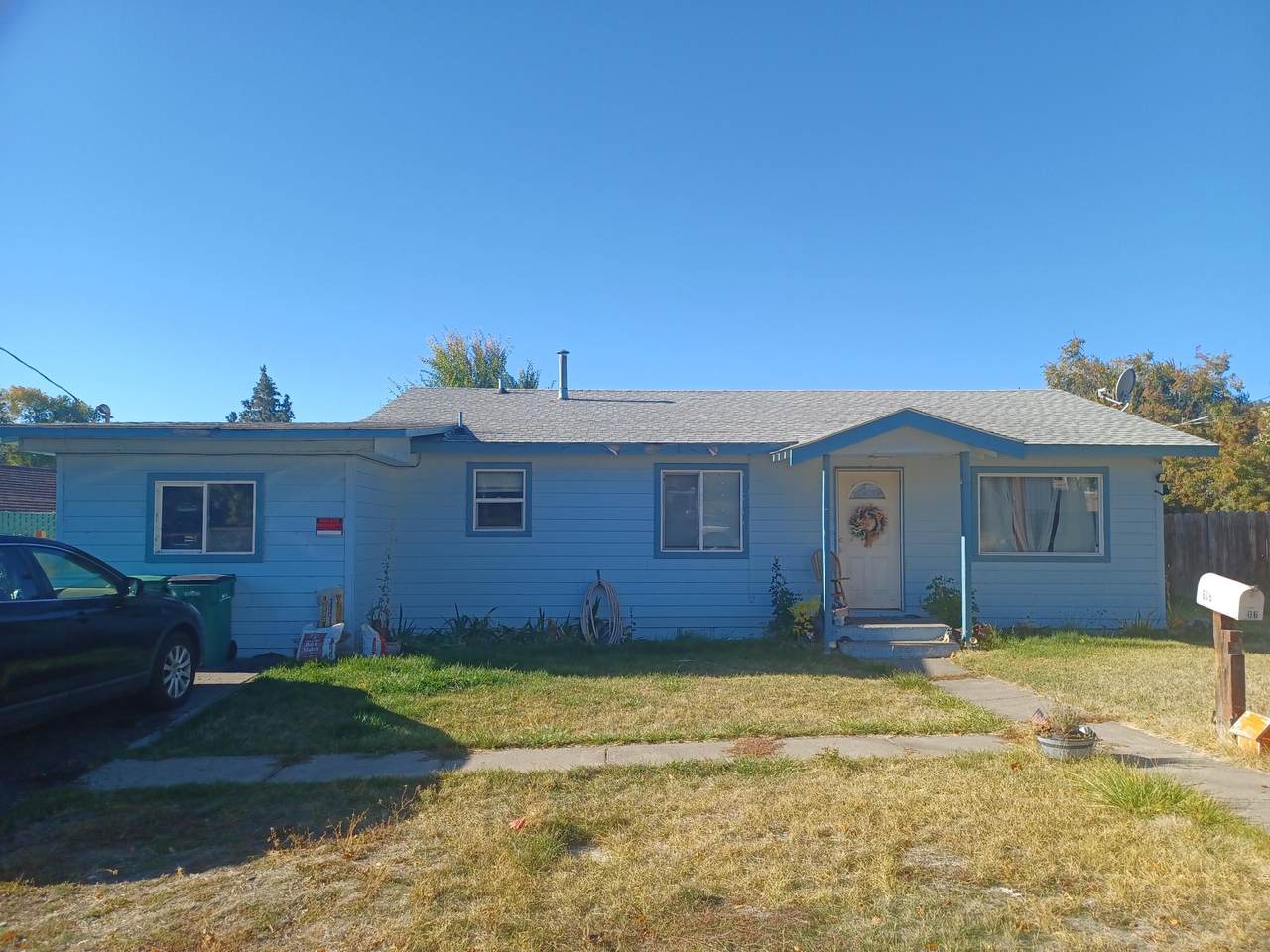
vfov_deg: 54.9
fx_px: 917
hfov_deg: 69.4
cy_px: 476
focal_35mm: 25
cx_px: 635
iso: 32
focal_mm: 4.6
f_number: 1.8
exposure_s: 1/253
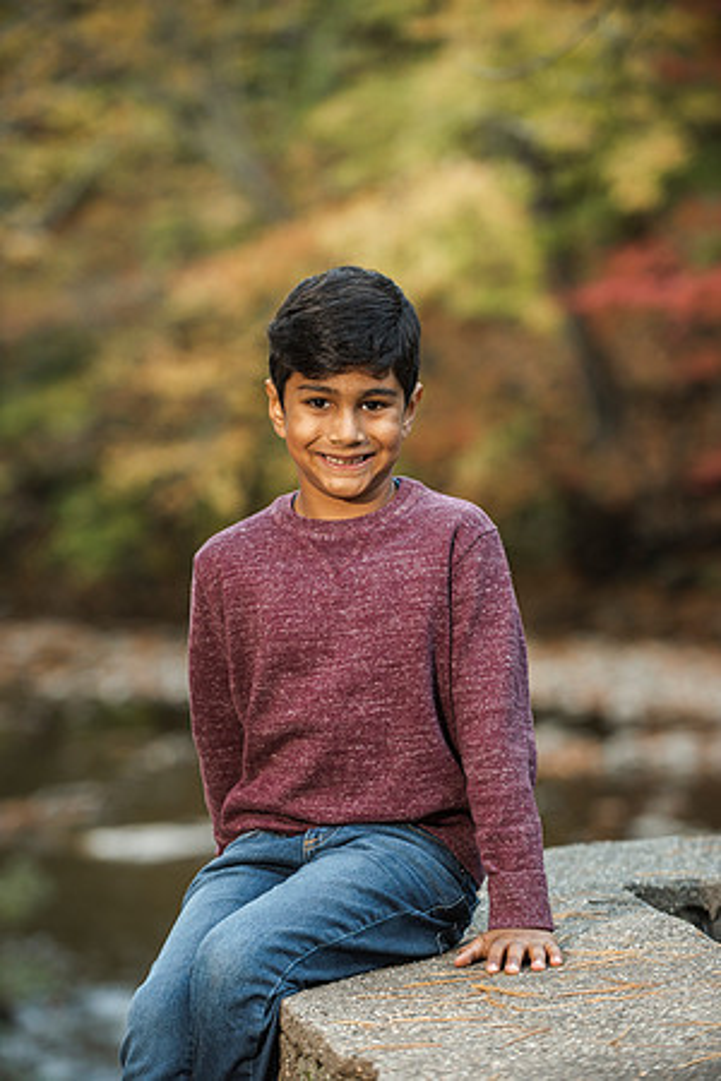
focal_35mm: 130
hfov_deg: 10.5
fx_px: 3905
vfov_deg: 15.8
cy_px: 540
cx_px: 360
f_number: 4
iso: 640
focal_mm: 130
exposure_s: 1/125
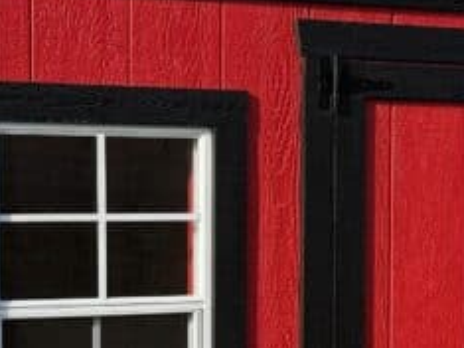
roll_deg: +0.5
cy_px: 297
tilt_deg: -1.9
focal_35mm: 157
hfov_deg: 12.5
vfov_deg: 9.4
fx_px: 2103
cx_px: 407
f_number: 1.78
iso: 80
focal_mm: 6.86
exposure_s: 1/2710
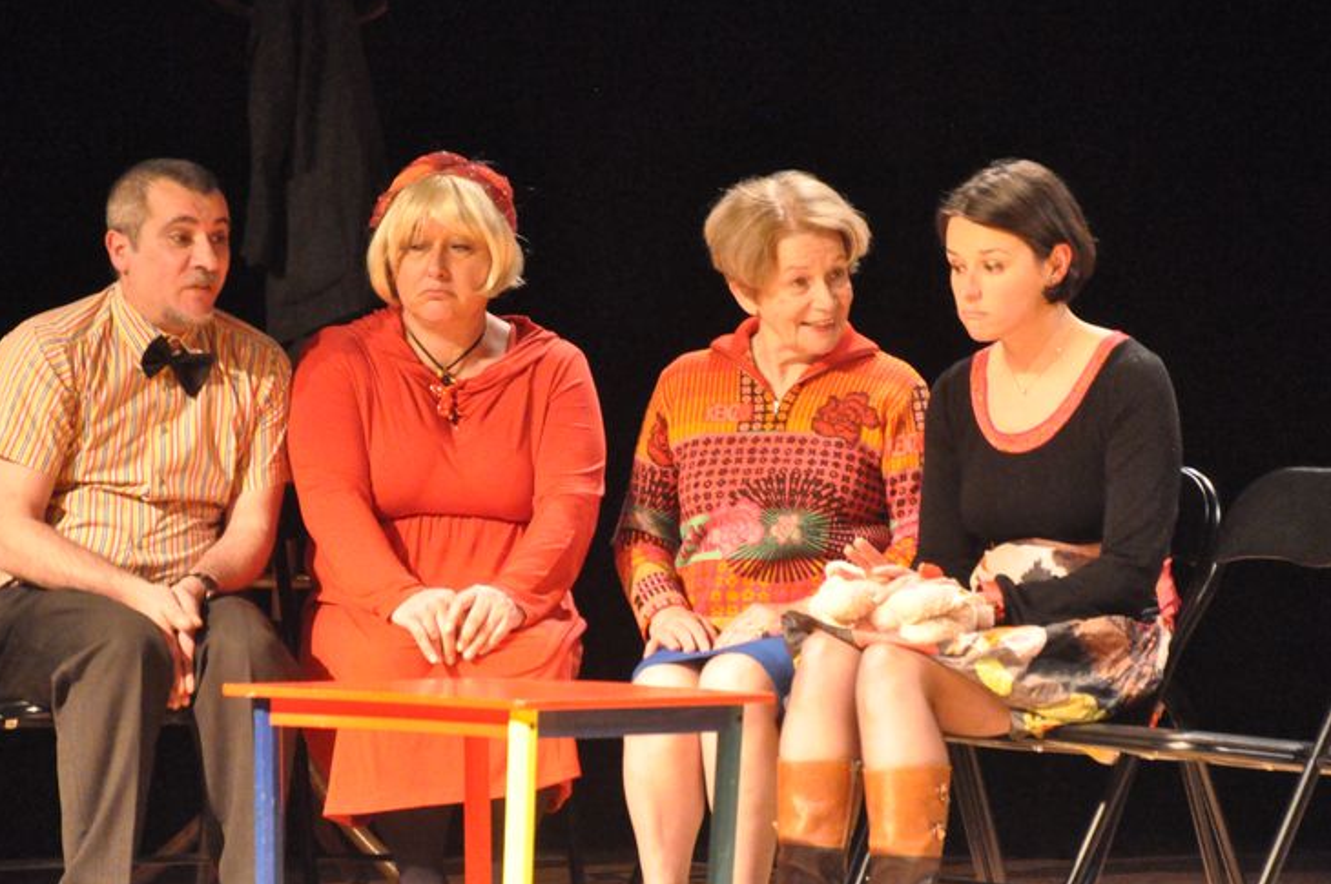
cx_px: 633
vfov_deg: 8.5
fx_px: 5946
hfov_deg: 12.8
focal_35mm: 161
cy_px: 438
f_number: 5.6
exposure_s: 1/80
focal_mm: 98
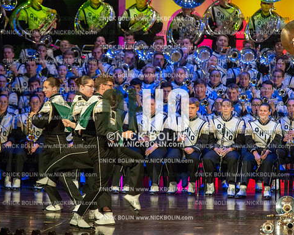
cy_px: 118
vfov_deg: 5.4
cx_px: 145
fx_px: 2471
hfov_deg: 6.8
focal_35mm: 284
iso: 8000
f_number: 5.6
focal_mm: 250
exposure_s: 1/250
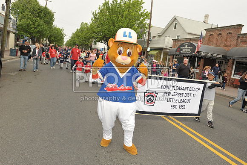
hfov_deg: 63.7
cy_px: 82
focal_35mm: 29
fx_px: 199
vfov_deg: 44.9
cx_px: 124
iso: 400
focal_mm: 29
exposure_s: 1/250
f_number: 8
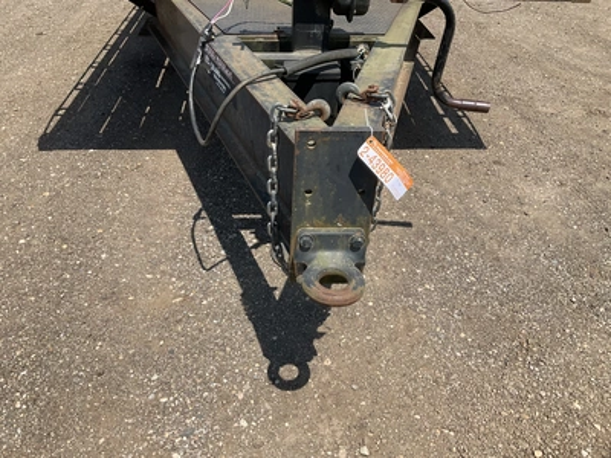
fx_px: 512
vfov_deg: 48.2
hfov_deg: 61.7
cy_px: 229
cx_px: 306
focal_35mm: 29
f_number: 1.8
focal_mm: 3
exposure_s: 1/1626
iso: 25
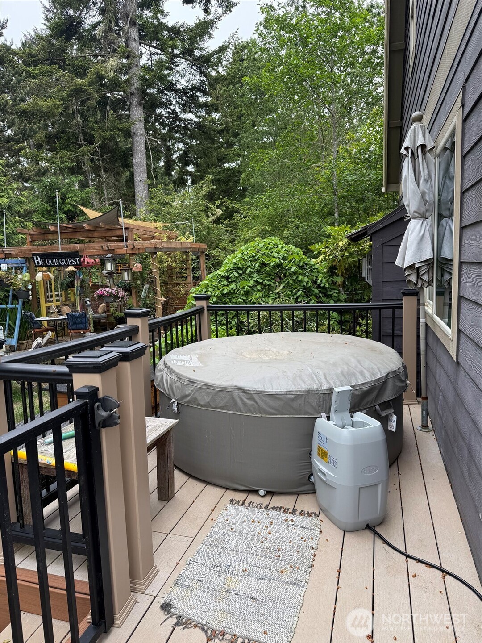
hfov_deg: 56.8
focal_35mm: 24
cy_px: 322
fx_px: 446
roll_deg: +2.2
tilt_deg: -5.1
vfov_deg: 71.6
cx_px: 241
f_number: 1.78
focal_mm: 6.76
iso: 80
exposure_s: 1/504
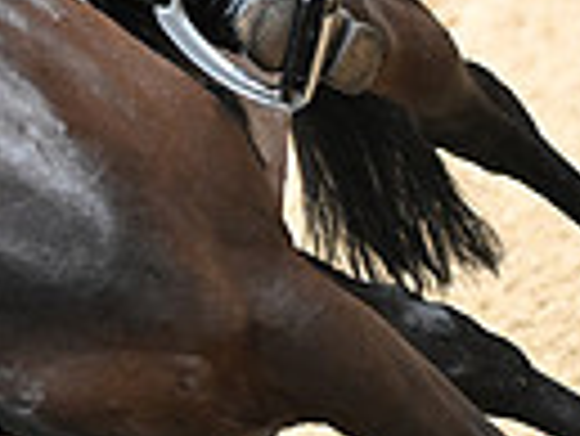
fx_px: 6172
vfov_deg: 4.0
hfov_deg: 5.3
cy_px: -254
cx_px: -643
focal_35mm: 368
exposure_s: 1/800
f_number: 3.5
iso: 6400
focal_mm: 85
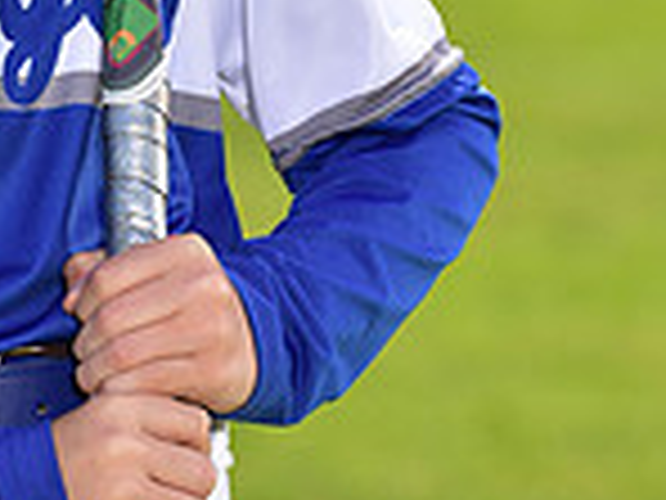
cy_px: -216
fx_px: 10890
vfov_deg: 2.6
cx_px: -2
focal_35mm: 566
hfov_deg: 3.5
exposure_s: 1/200
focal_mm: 150
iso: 80
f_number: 6.3
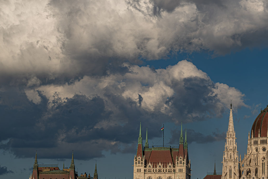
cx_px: 281
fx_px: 767
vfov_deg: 13.3
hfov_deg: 19.2
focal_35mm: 103
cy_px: 137
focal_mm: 48
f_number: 13
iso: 100
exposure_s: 1/250
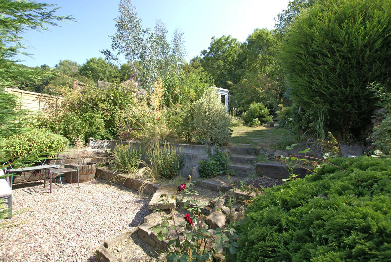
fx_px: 163
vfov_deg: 77.5
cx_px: 196
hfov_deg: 100.3
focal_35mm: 15
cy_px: 131
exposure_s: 1/50
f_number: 9
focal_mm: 10
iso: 100
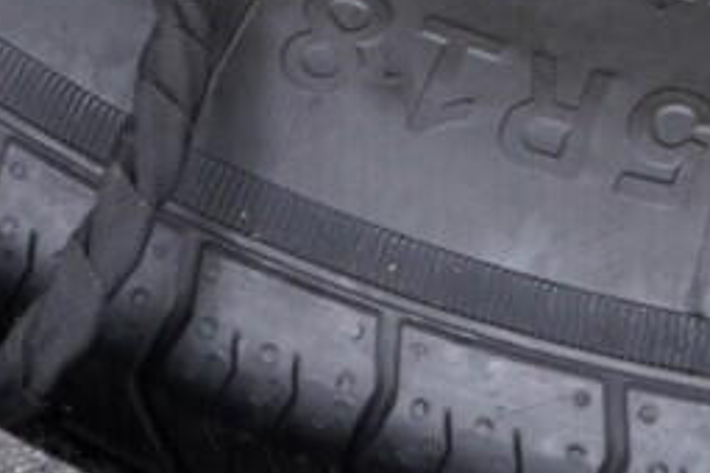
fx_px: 4003
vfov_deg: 6.6
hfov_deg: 9.8
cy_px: -328
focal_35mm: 203
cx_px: 1136
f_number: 2.8
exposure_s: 1/40
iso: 640
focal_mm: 24
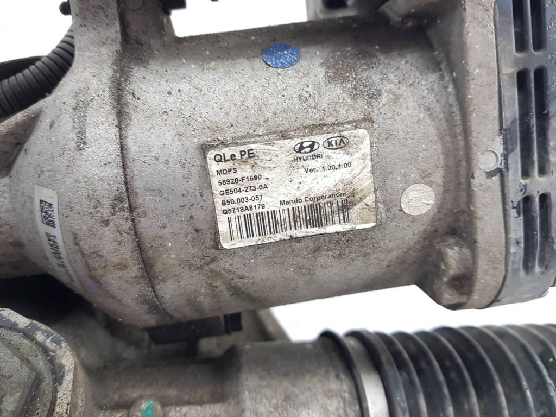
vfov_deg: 53.1
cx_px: 278
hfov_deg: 67.3
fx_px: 418
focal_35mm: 26
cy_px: 208
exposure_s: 1/50
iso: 160
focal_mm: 4.2
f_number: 1.7
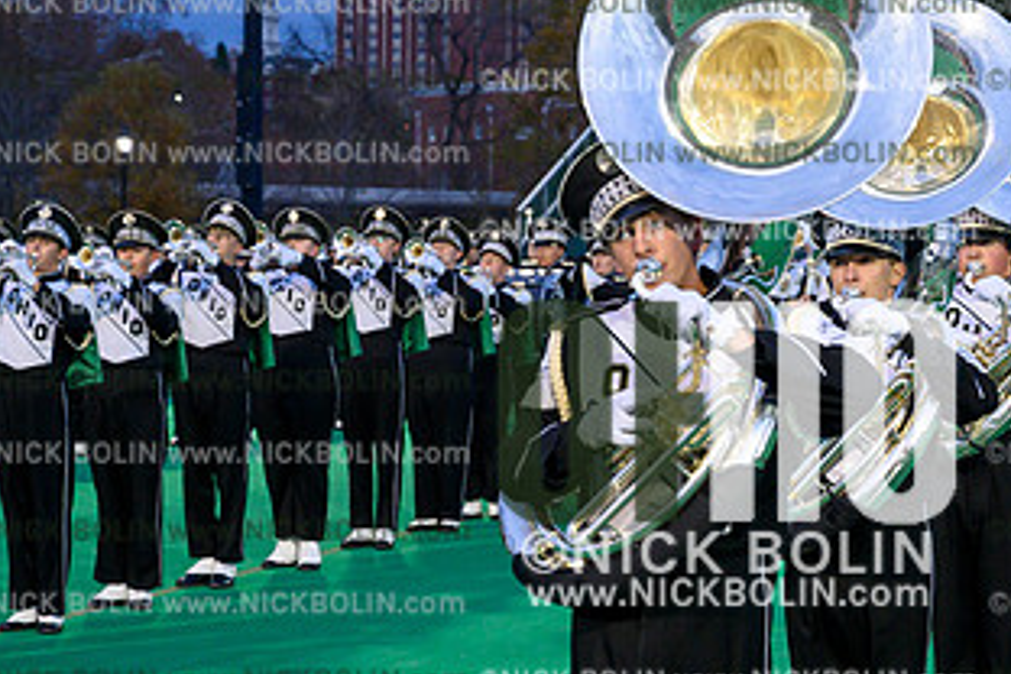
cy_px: 454
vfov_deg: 10.5
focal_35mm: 130
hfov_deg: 15.7
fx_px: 3651
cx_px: 726
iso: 1600
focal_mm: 70
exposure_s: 1/250
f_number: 5
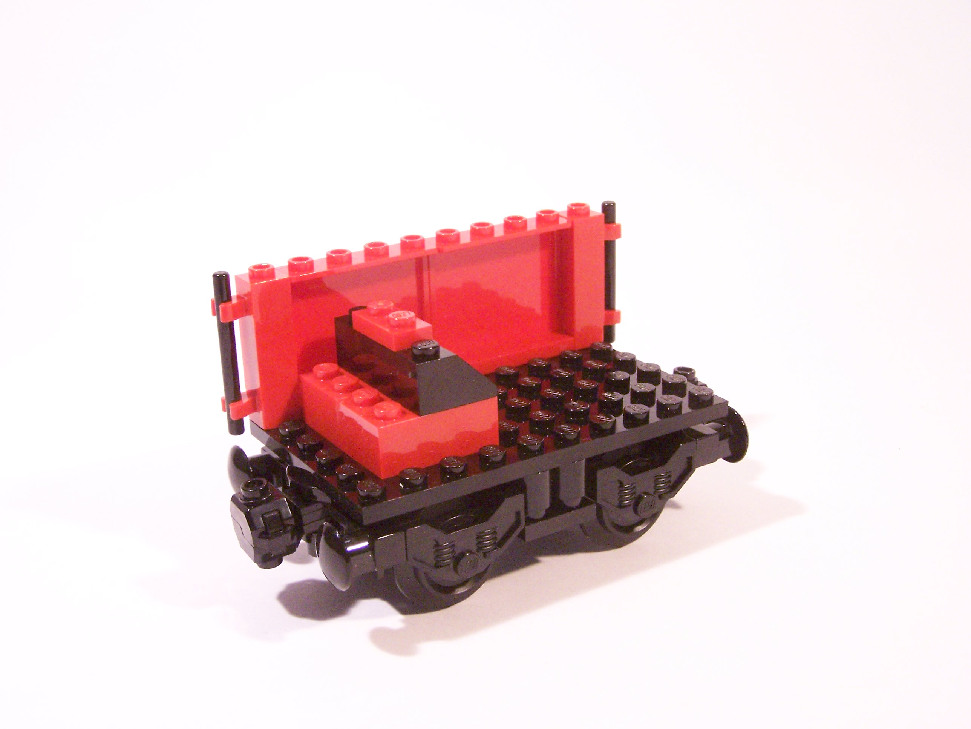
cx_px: 486
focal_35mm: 48
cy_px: 364
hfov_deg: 39.7
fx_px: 1346
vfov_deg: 30.3
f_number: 3.2
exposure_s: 1/30
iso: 400
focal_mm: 8
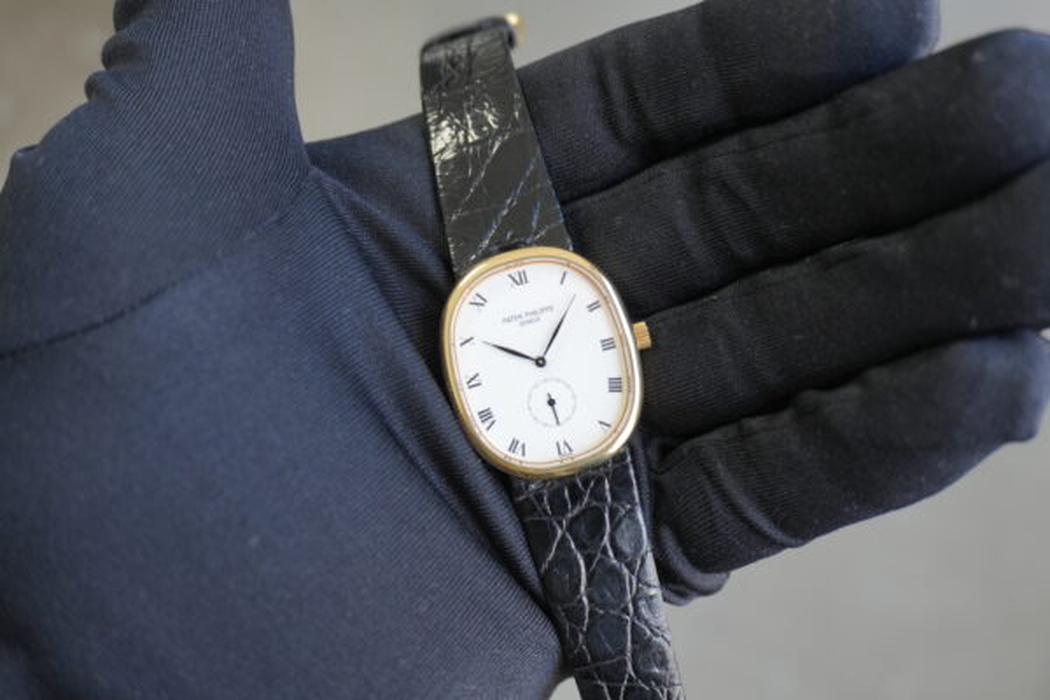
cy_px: 350
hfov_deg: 45.0
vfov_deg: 30.8
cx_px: 525
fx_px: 1269
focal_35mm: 44
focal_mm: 29
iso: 250
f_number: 4.5
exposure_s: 1/60
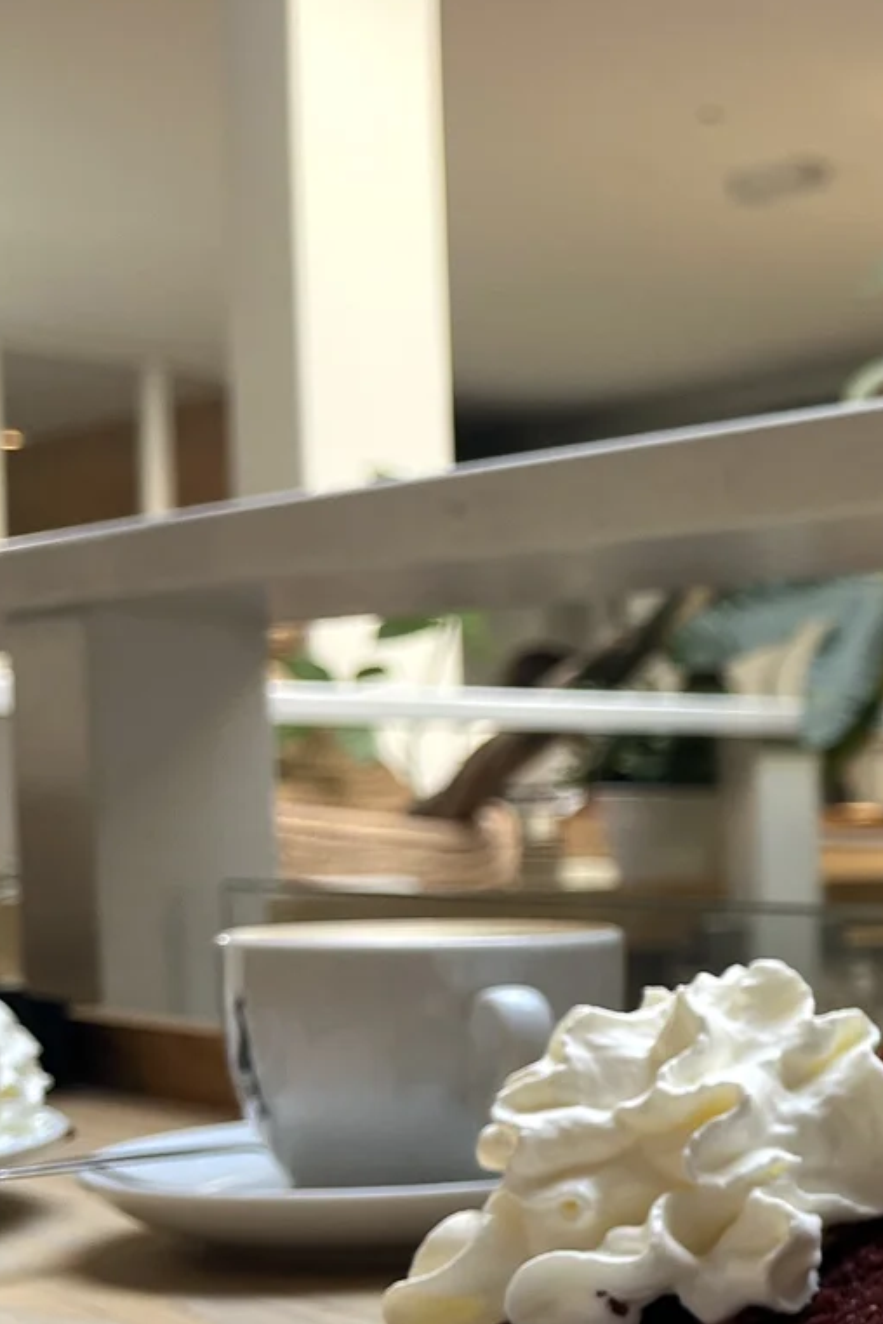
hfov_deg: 18.7
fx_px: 2244
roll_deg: +0.4
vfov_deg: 32.5
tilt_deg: -4.4
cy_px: 930
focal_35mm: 61
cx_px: 1451
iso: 80
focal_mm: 5.1
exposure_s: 1/122
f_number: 1.6
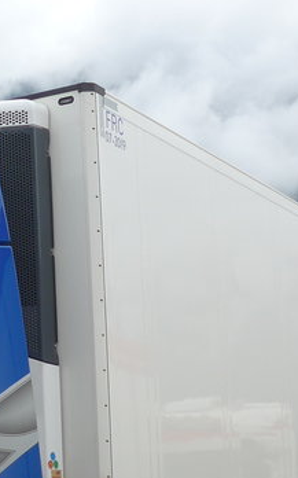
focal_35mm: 106
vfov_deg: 19.4
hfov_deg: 11.6
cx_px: -200
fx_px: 1380
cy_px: 413
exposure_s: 1/640
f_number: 2.8
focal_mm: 6
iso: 80
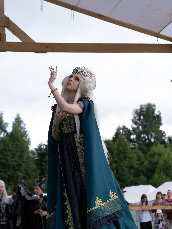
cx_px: 74
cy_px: 114
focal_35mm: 96
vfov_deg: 20.4
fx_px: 636
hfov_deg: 15.4
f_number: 3.6
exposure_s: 1/1250
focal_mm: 48.5
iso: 640
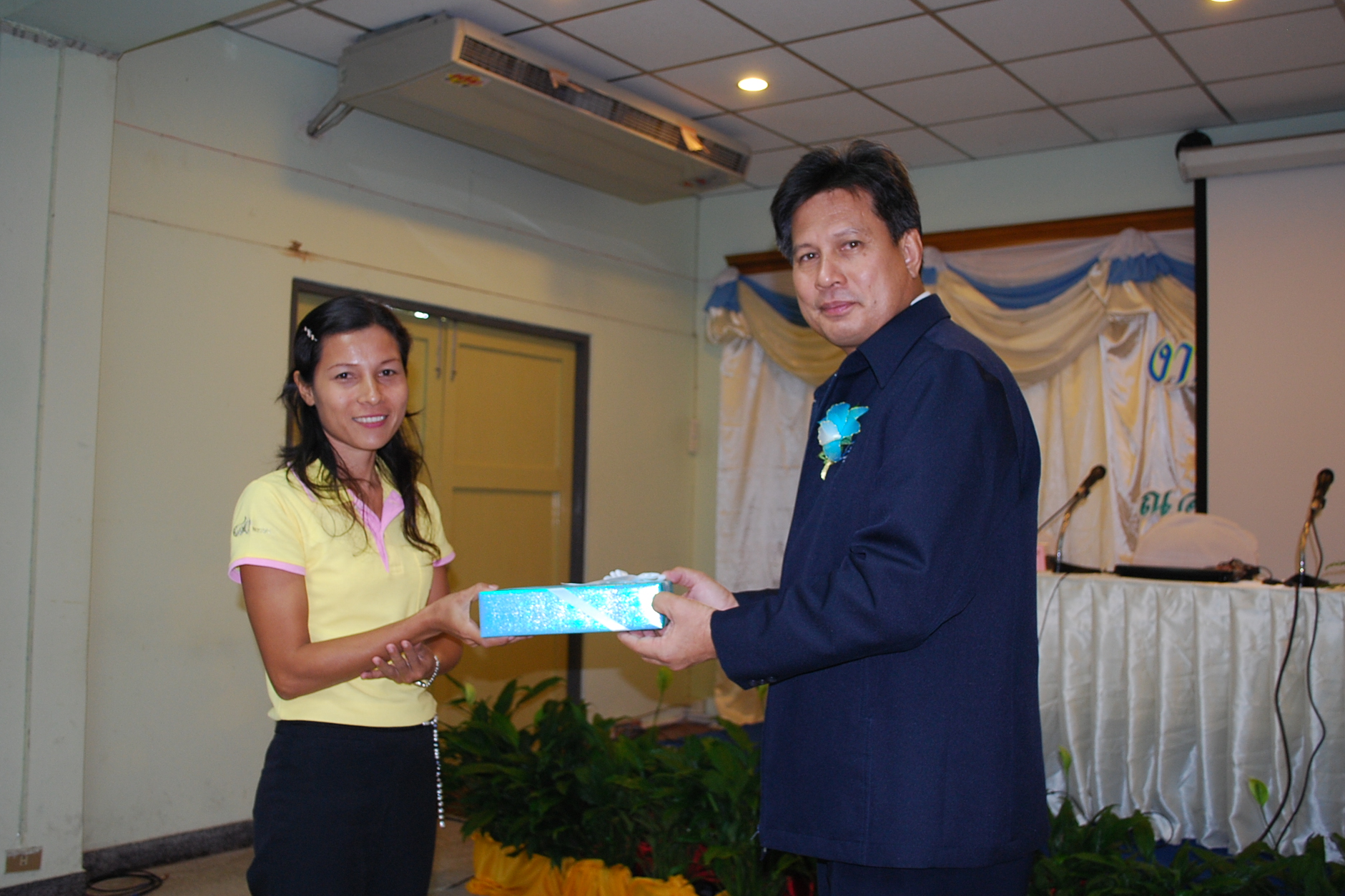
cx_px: 676
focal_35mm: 34
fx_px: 1270
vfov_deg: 38.9
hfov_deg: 55.8
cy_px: 450
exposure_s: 1/25
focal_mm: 22
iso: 400
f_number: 4
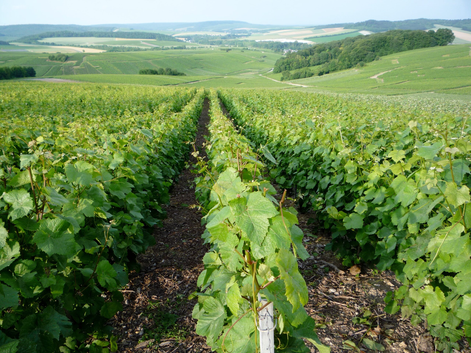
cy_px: 176
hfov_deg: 60.0
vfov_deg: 46.8
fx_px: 408
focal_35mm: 30
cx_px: 236
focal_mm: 5.2
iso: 100
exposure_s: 1/200
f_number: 4
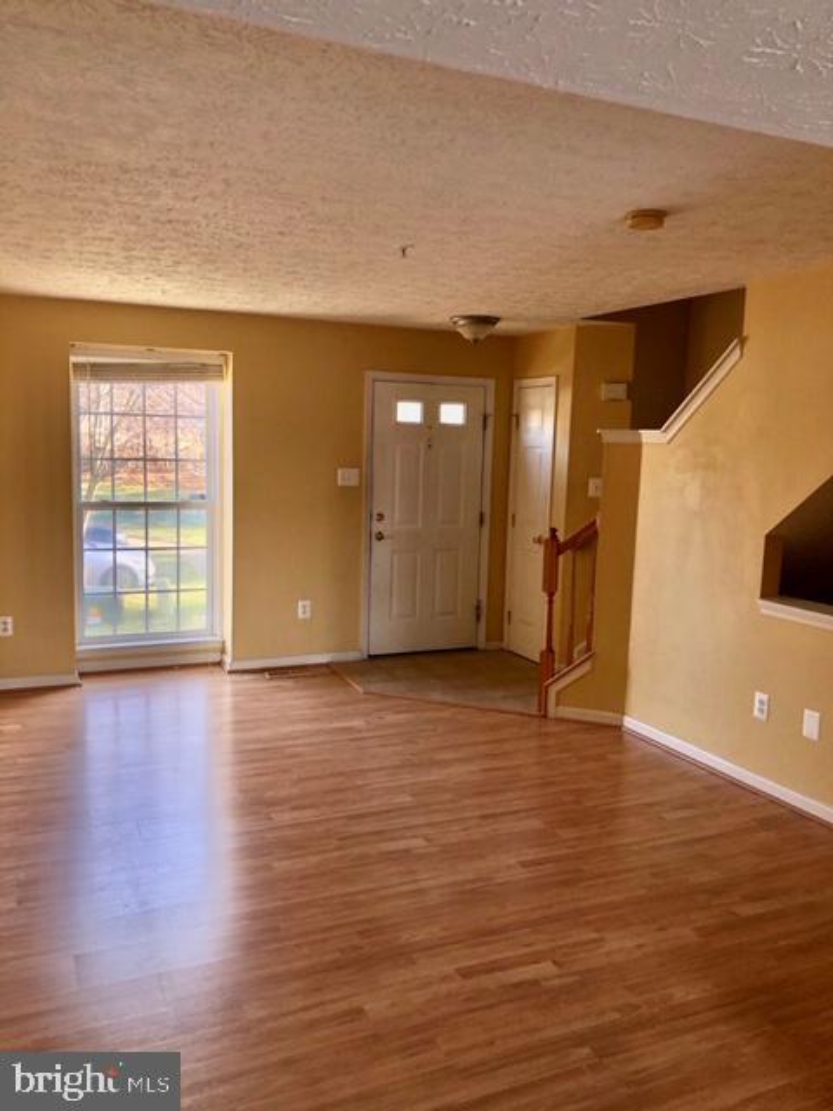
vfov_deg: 63.4
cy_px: 556
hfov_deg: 49.7
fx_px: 898
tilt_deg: -5.4
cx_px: 416
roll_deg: -1.4
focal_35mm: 28
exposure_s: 1/75
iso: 40
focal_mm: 3.99
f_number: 1.8
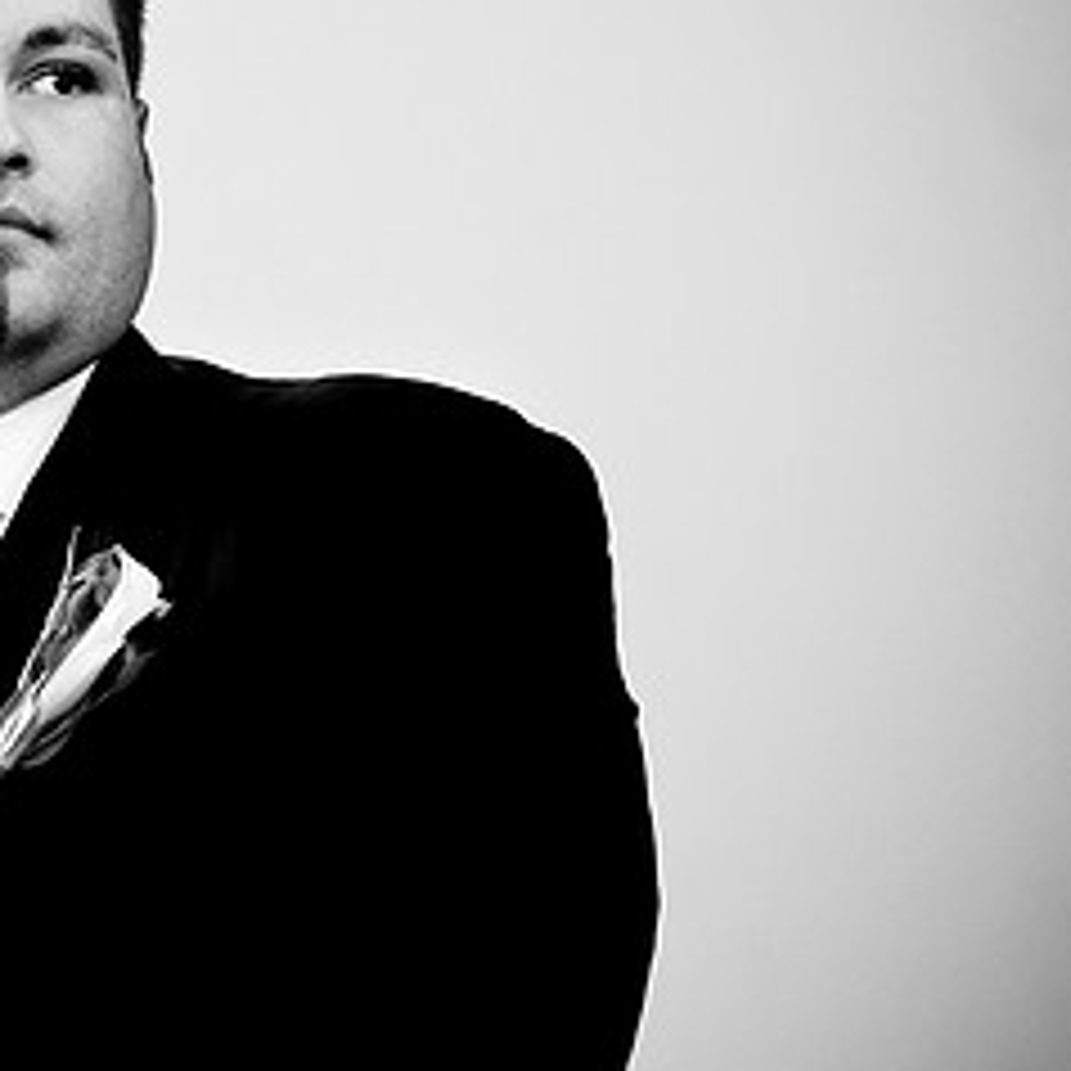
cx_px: -4
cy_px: 313
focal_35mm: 418
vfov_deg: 4.2
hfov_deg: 4.2
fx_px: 14633
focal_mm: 135
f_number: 2.8
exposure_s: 1/50
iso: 200
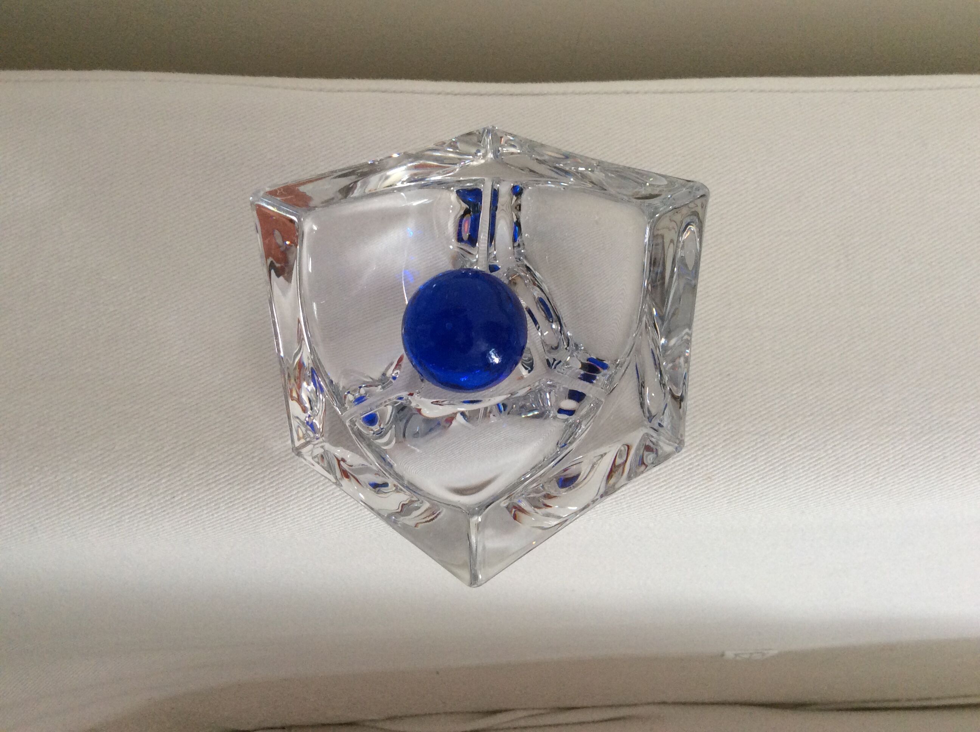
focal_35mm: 32
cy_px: 366
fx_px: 905
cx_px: 490
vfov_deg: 44.1
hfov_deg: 56.9
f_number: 2.4
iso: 100
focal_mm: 3.3
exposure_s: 1/25
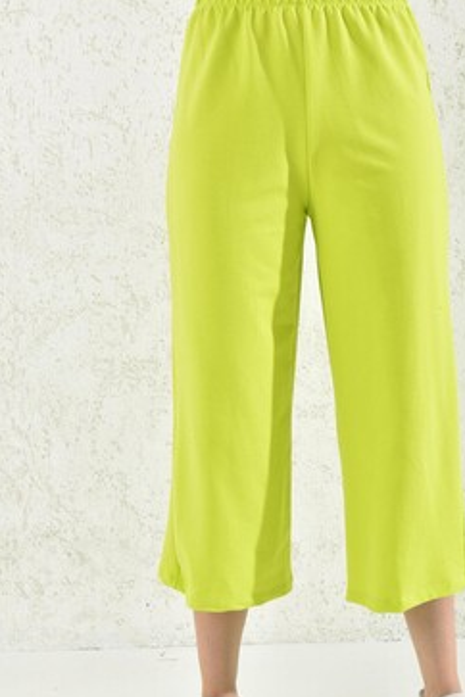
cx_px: 342
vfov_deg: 38.1
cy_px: 394
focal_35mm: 52
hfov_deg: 25.7
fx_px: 1007
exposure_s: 1/160
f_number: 7.1
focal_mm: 35
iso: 100
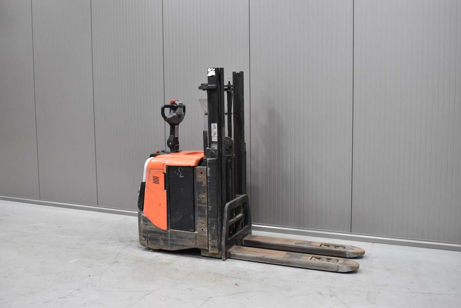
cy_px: 154
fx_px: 423
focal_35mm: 33
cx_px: 230
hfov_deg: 57.2
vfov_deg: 40.0
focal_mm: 22
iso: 1250
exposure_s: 1/30
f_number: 5.6
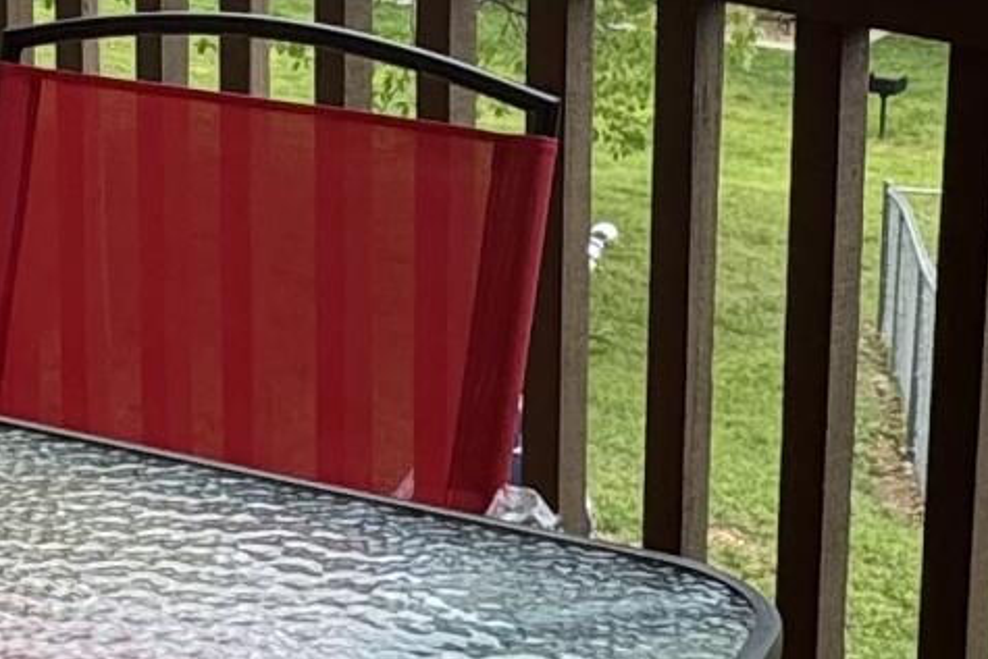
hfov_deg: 21.2
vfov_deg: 14.6
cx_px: -44
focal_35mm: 92
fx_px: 2526
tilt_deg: -11.3
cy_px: -25
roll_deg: +0.5
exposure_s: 1/464
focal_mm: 2.22
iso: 40
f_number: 2.2
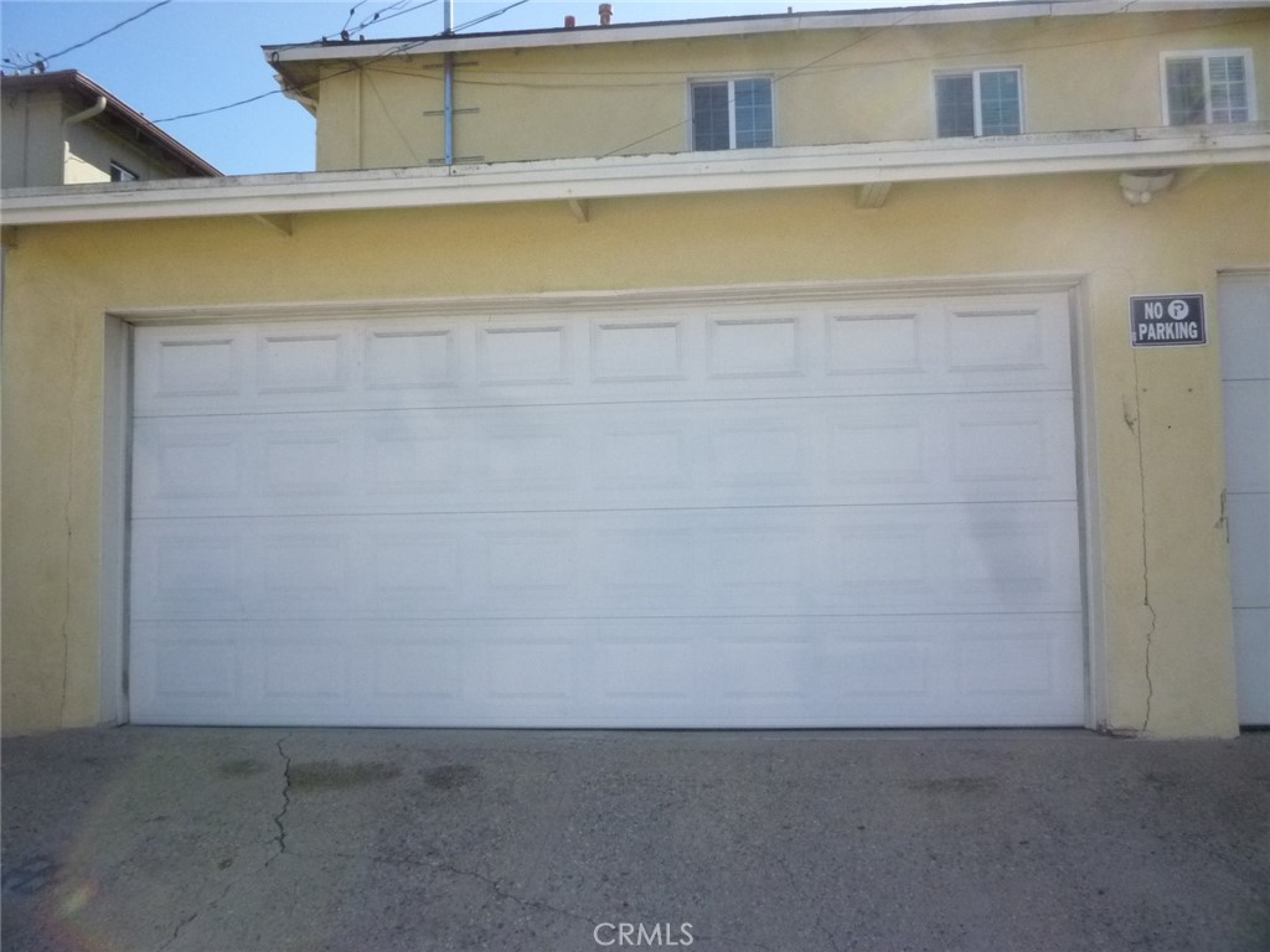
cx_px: 635
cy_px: 476
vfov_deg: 48.2
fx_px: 1064
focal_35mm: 29
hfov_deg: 61.7
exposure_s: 1/800
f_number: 6.3
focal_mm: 5.2
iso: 400
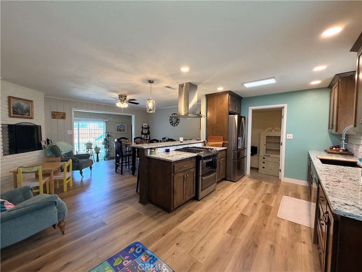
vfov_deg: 85.7
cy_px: 136
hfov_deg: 102.1
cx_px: 181
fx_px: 146
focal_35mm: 14
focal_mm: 2.22
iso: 200
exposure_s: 1/60
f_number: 2.2
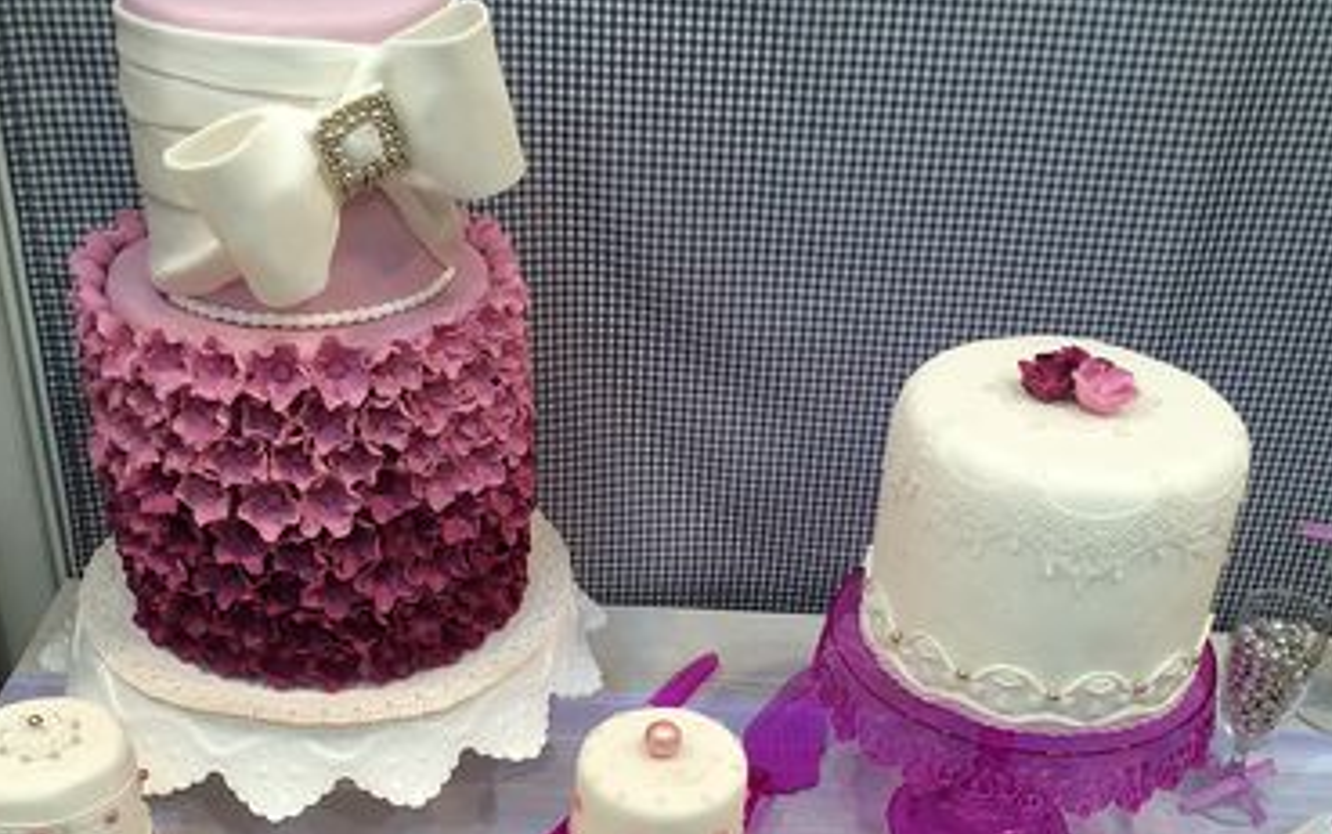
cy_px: 596
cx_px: 592
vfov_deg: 29.6
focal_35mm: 43
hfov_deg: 46.1
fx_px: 1562
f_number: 2.2
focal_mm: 4.12
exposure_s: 1/33
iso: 40
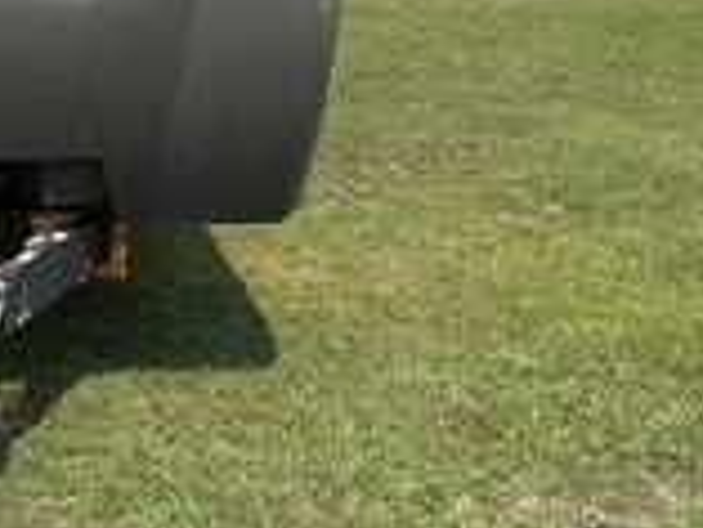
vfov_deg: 19.1
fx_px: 1504
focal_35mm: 74
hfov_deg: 24.2
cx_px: -112
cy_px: -49
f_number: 1.8
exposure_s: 1/2058
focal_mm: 3
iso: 25
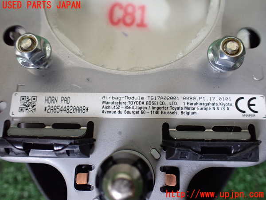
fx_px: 231
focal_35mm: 30
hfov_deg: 60.0
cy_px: 100
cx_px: 133
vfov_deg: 46.8
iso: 800
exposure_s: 1/80
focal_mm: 5.4
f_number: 2.3
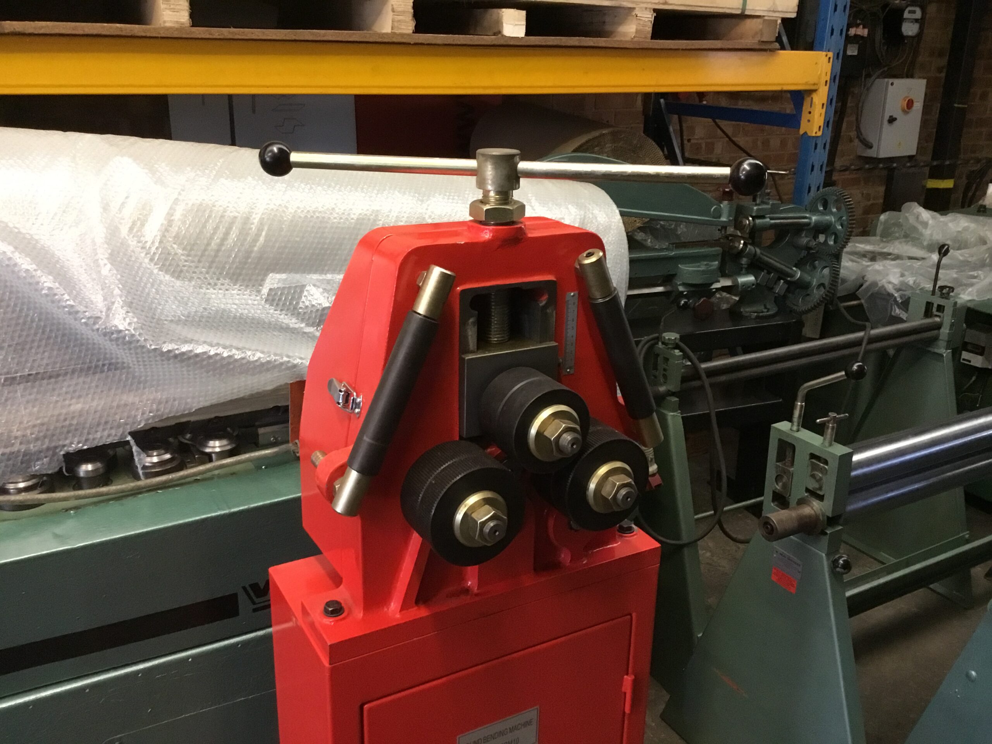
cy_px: 372
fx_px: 888
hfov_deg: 58.4
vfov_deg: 45.4
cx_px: 496
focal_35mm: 31
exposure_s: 1/25
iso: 250
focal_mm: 3.3
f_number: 2.4
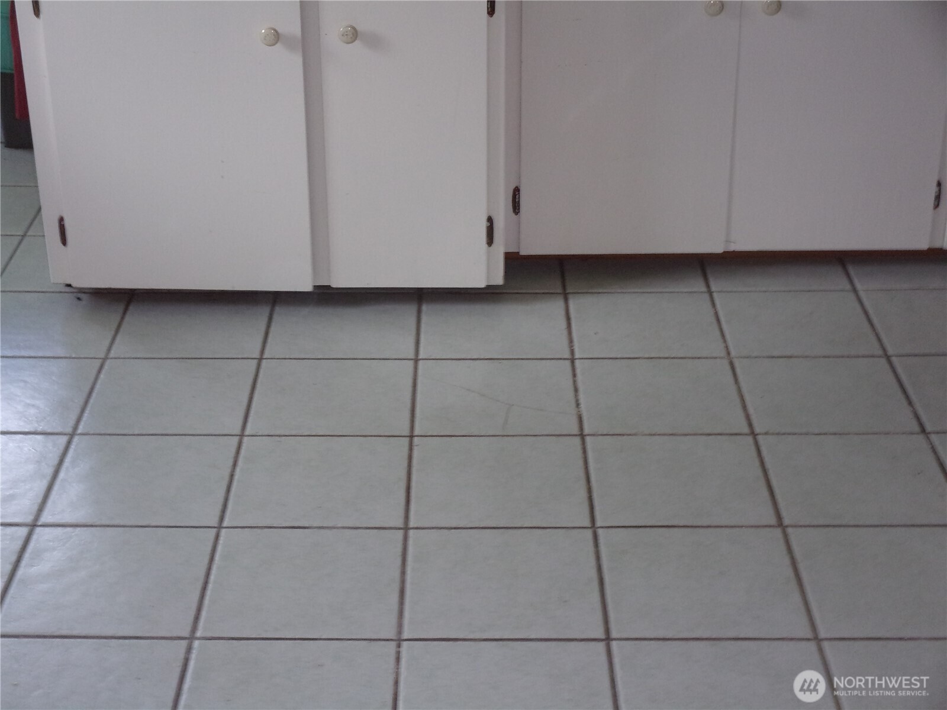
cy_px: 355
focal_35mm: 64
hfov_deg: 30.3
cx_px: 474
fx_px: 1751
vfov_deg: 22.9
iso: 250
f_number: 5.2
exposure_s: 1/34
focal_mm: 11.5
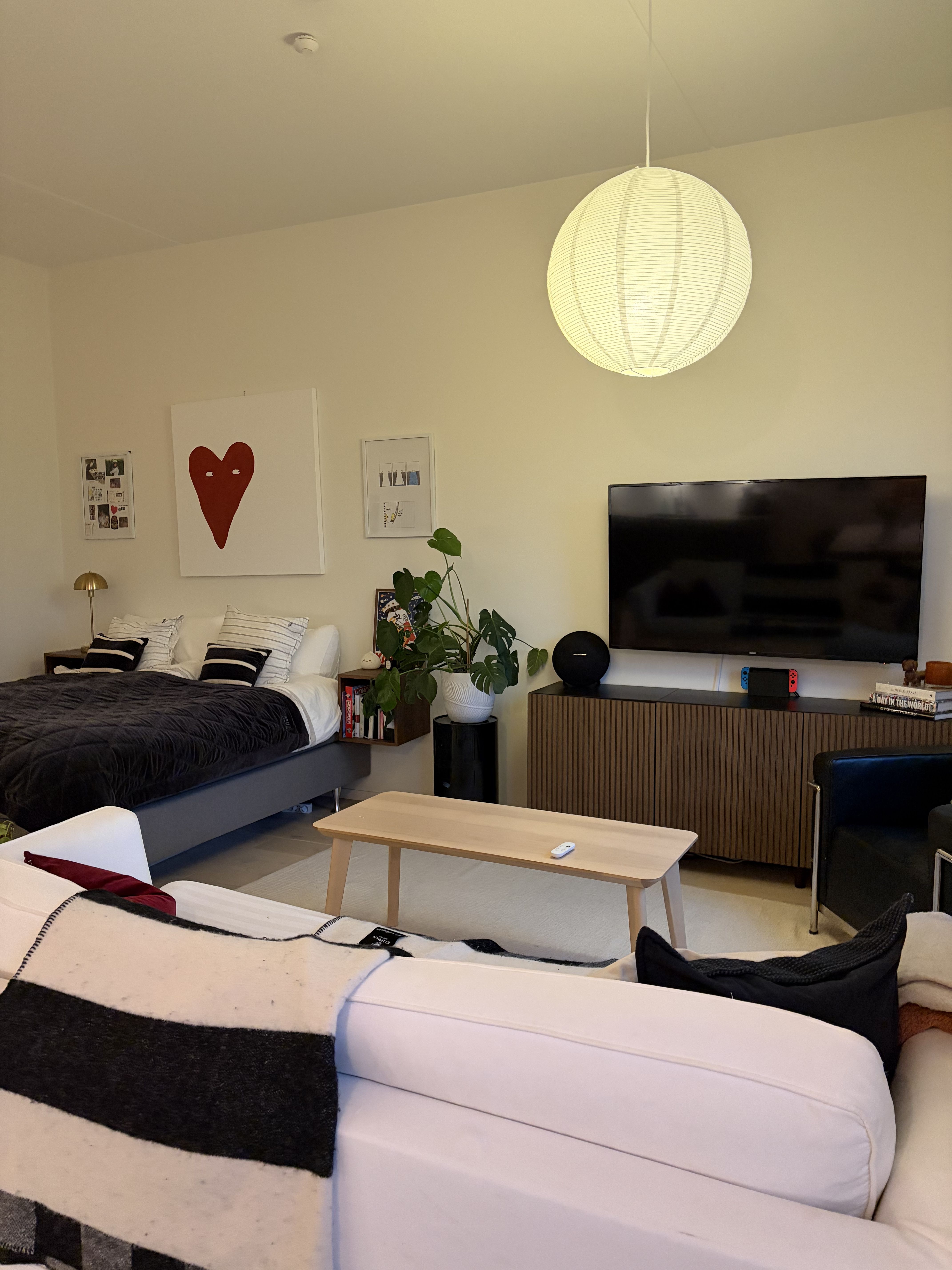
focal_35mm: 26
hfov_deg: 53.1
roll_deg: +0.7
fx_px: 953
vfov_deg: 67.3
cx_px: 476
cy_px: 635
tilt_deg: -5.7
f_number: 1.6
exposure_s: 1/33
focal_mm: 5.96
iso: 400
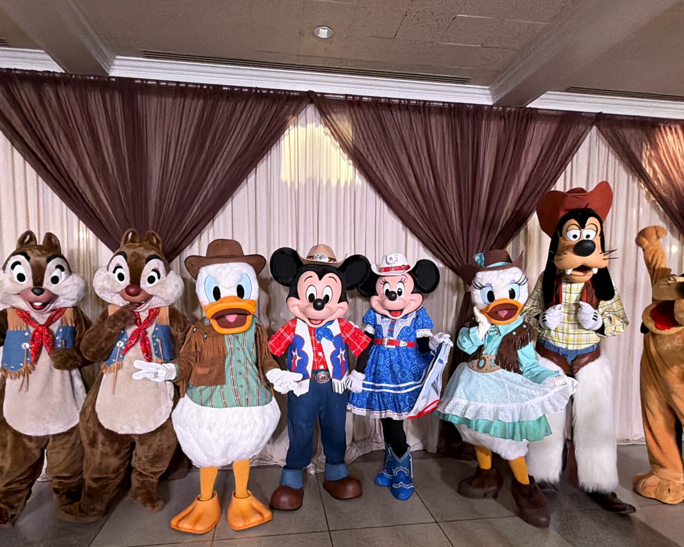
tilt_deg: -3.5
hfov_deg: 75.0
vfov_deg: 62.8
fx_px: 445
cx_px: 344
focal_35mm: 22
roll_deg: -0.7
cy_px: 316
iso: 800
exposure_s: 1/120
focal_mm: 2.22
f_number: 2.2
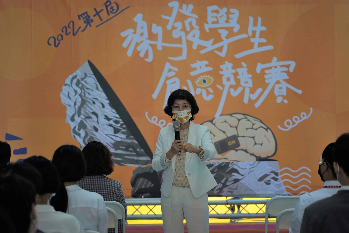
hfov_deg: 19.5
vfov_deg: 13.0
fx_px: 1018
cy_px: 116
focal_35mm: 105
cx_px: 174
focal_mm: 105
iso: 400
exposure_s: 1/125
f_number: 4
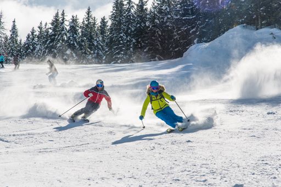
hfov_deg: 17.1
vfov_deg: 11.4
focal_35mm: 120
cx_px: 140
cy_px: 94
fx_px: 937
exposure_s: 1/5000
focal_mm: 120
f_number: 10
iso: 800
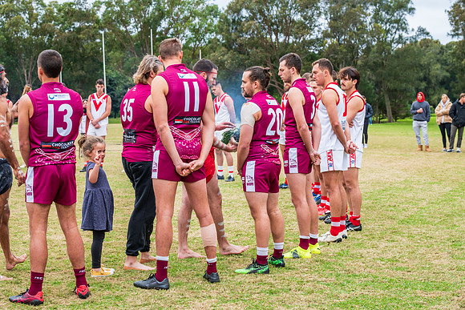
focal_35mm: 70
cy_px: 155
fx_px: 904
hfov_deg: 28.8
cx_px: 232
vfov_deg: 19.5
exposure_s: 1/160
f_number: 7.1
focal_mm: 70
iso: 400
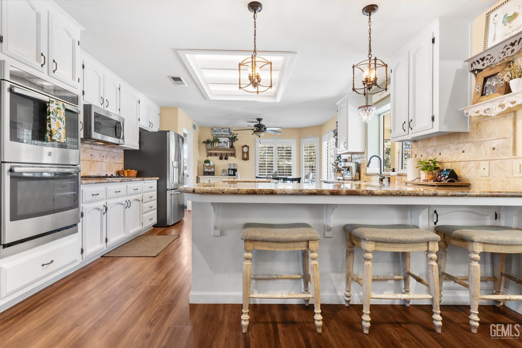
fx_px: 246
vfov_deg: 70.4
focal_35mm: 17
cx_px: 261
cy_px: 174
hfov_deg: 93.3
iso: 1000
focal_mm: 17
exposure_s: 1/6
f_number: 7.1
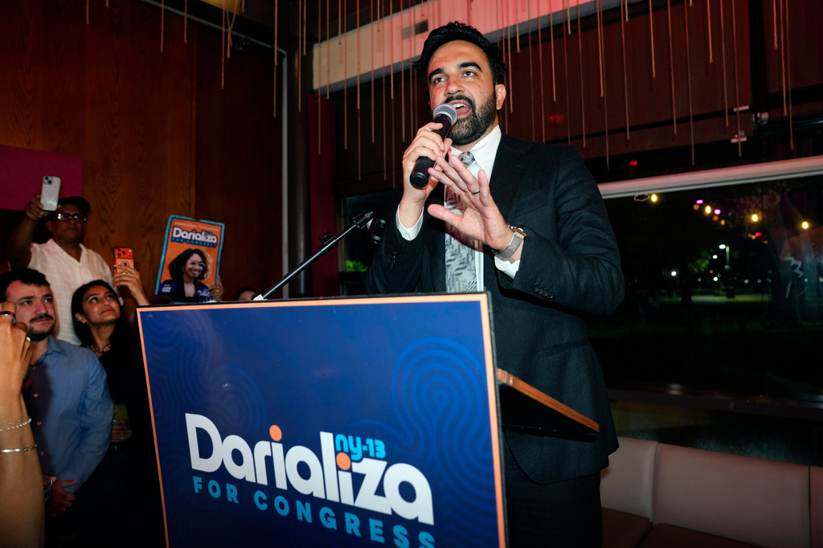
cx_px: 412
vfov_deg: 53.1
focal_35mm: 24
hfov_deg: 73.8
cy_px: 274
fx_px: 548
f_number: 4
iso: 1600
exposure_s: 1/40
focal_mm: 24
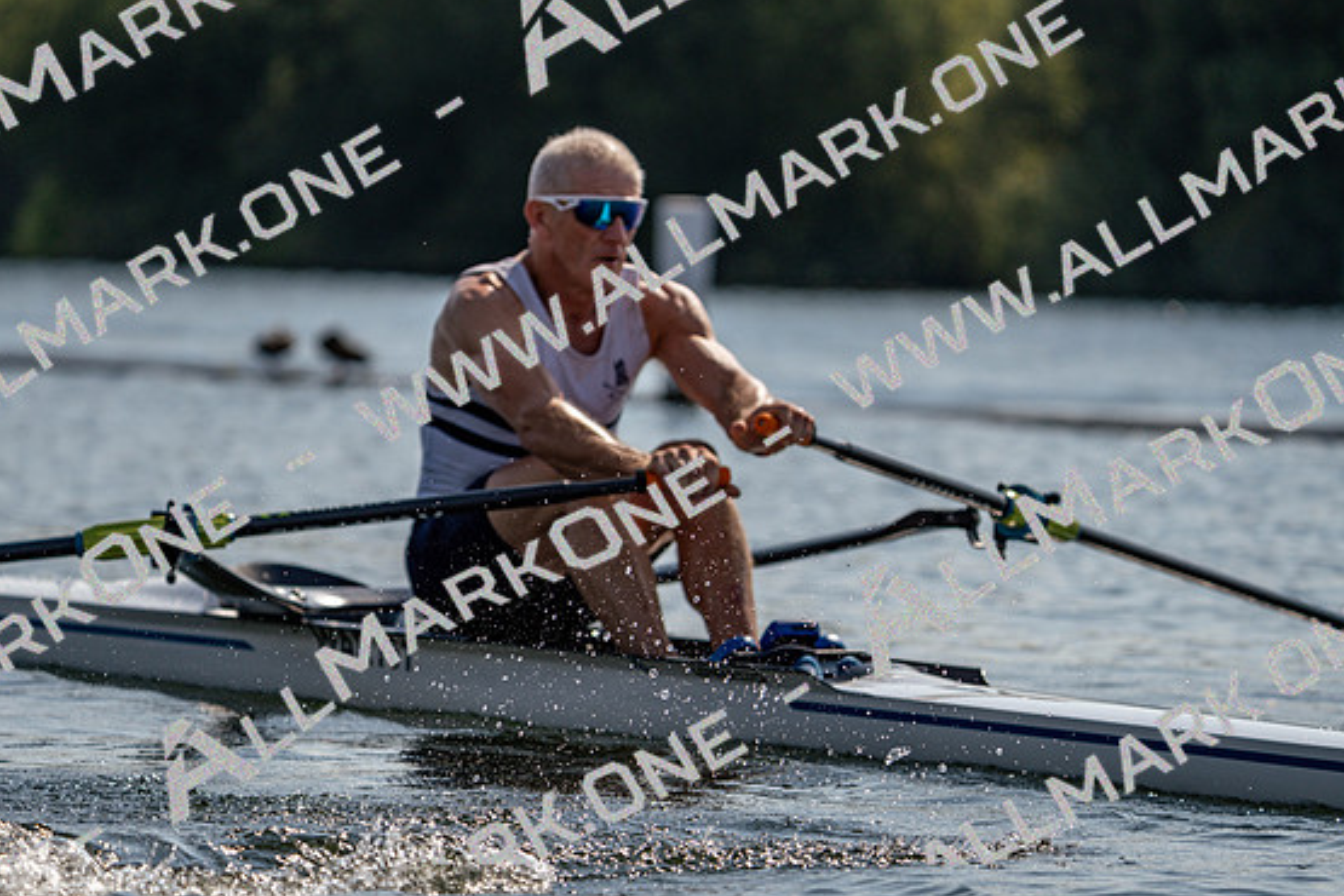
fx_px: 10303
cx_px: 654
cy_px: 449
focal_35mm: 276
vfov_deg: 5.0
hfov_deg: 7.5
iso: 100
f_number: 5.6
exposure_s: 1/1600
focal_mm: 264
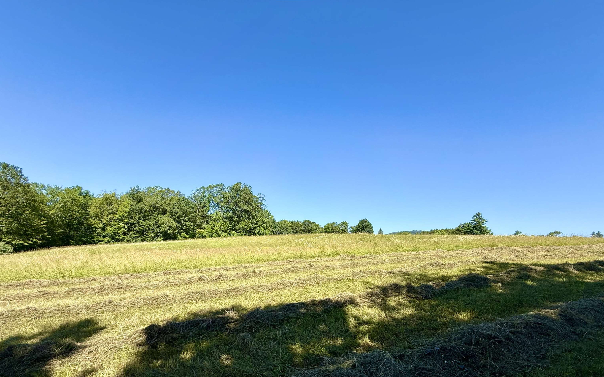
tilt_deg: +6.9
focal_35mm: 15
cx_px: 301
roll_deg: -2.9
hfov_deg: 101.5
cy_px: 227
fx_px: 247
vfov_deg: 73.9
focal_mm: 2.22
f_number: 2.2
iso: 50
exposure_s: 1/1497
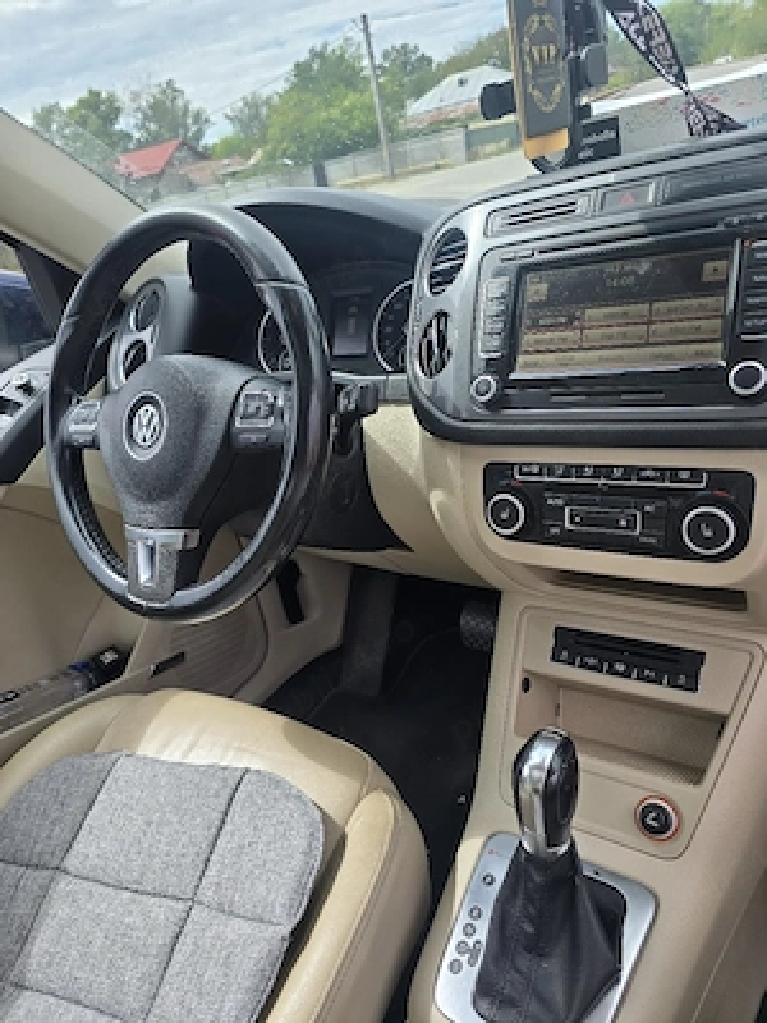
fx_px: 679
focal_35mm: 23
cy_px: 512
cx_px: 384
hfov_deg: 58.9
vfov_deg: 73.9
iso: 12
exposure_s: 1/250
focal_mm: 6.3
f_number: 1.7
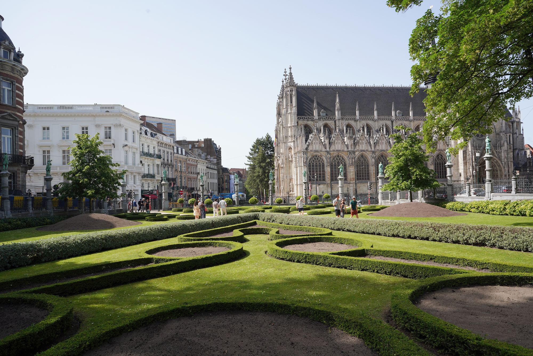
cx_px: 266
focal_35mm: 24
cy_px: 178
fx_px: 355
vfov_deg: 53.1
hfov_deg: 73.7
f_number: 11
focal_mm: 24
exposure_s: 1/100
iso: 100
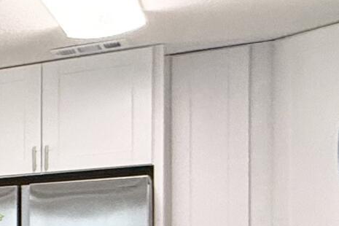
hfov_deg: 12.7
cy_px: 302
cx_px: -587
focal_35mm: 94
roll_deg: +0.9
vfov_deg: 13.9
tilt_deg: -1.0
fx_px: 885
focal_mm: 2.22
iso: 160
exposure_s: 1/120
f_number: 2.2
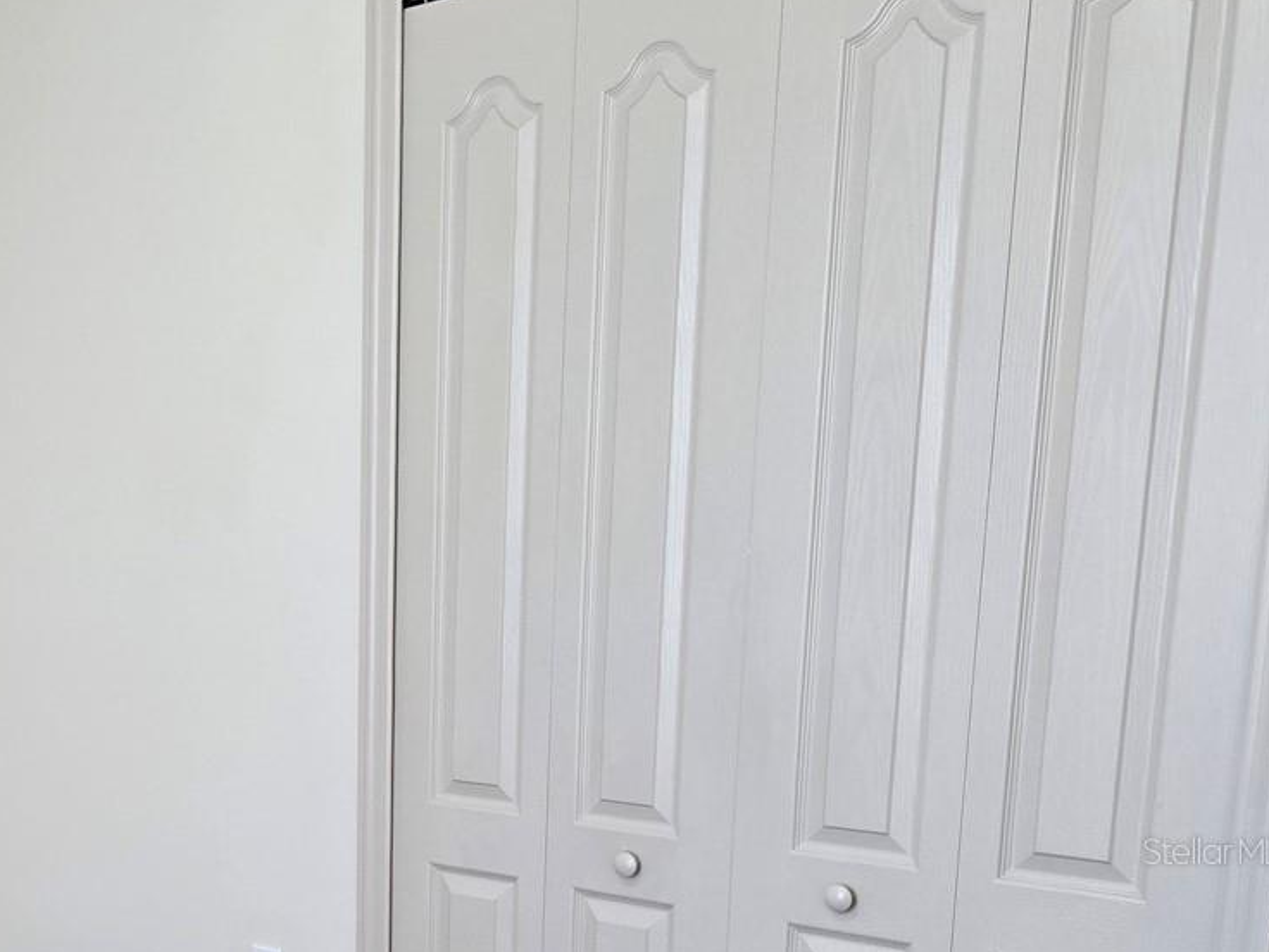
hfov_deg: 33.9
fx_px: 1833
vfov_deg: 28.1
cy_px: 850
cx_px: -74
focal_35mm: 50
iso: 200
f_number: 1.7
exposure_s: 1/120
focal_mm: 6.3
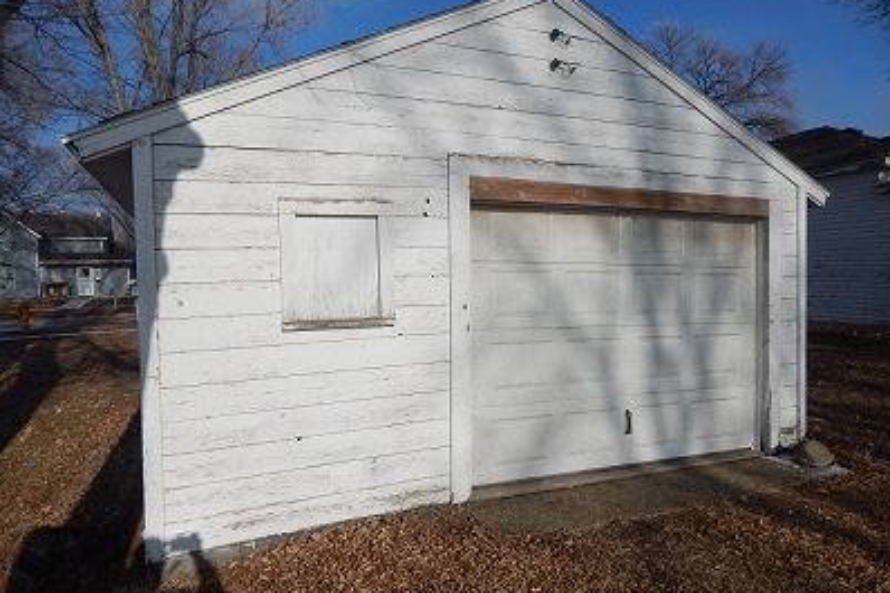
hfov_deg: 76.1
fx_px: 568
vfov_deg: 55.1
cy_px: 304
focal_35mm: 23
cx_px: 445
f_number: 6
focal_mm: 4
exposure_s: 1/1500
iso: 125
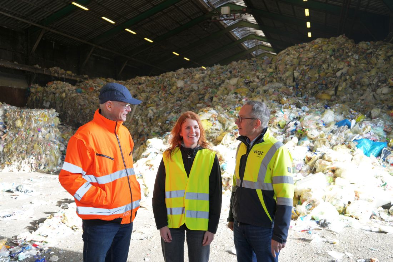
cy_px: 131
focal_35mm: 34
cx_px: 196
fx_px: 371
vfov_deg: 38.9
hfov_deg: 55.8
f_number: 4.5
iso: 125
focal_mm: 34
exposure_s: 1/60
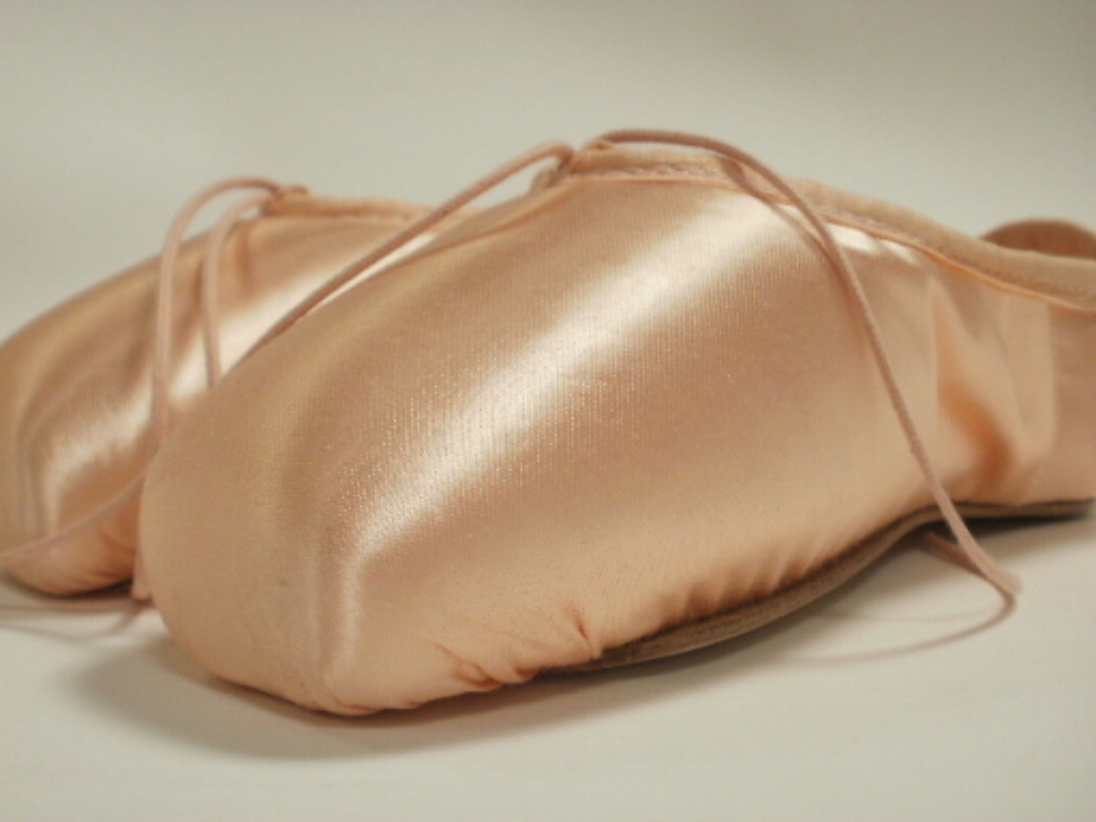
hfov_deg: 42.9
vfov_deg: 32.9
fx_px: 1393
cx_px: 548
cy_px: 411
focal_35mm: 44
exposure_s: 1/30
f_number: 4
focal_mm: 7.7
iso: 100
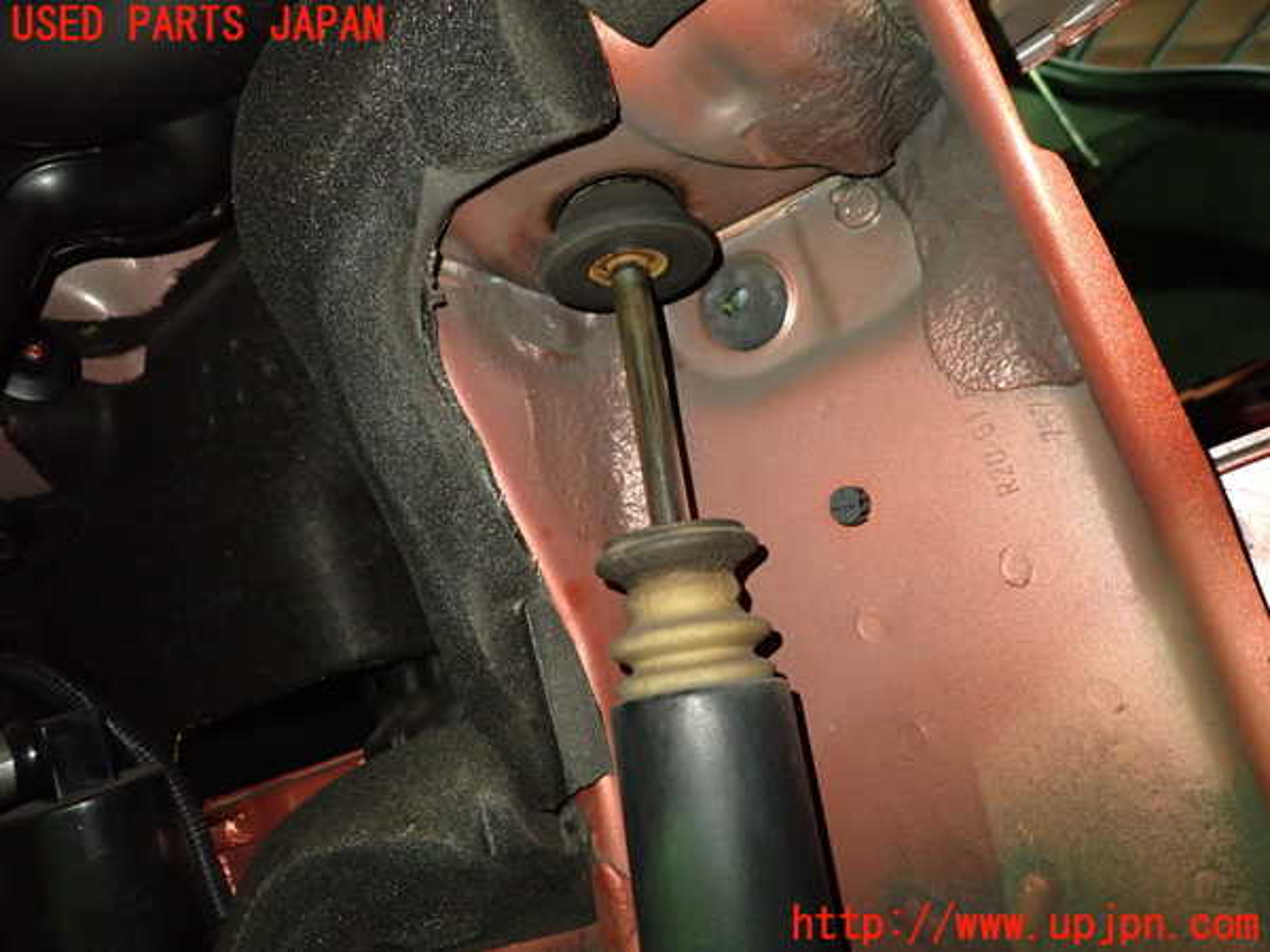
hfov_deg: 69.4
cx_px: 635
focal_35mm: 25
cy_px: 476
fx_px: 917
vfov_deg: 54.9
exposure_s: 1/30
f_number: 2
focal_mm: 4.5
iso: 640
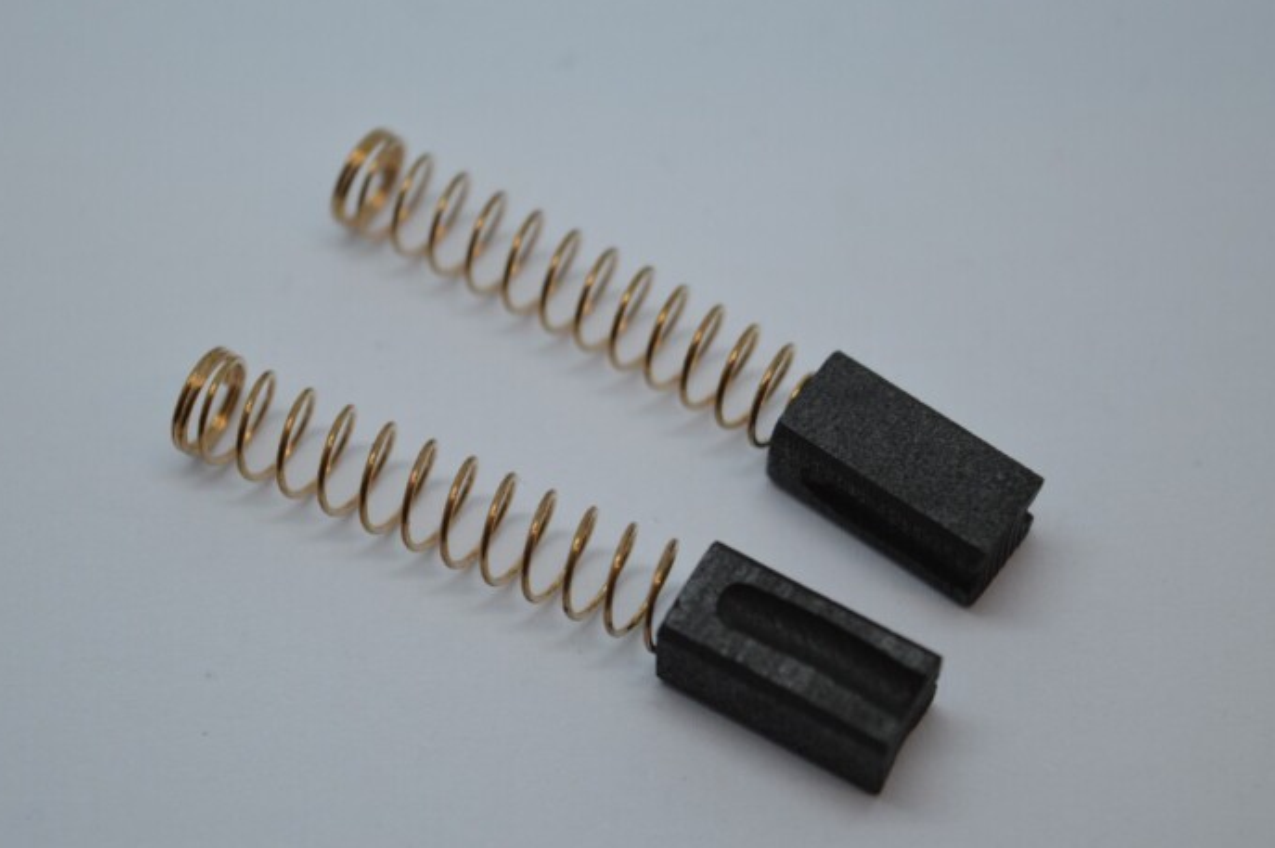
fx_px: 3062
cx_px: 612
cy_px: 433
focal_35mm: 87
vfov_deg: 15.8
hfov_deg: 23.5
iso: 360
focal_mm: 55
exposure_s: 1/125
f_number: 5.6
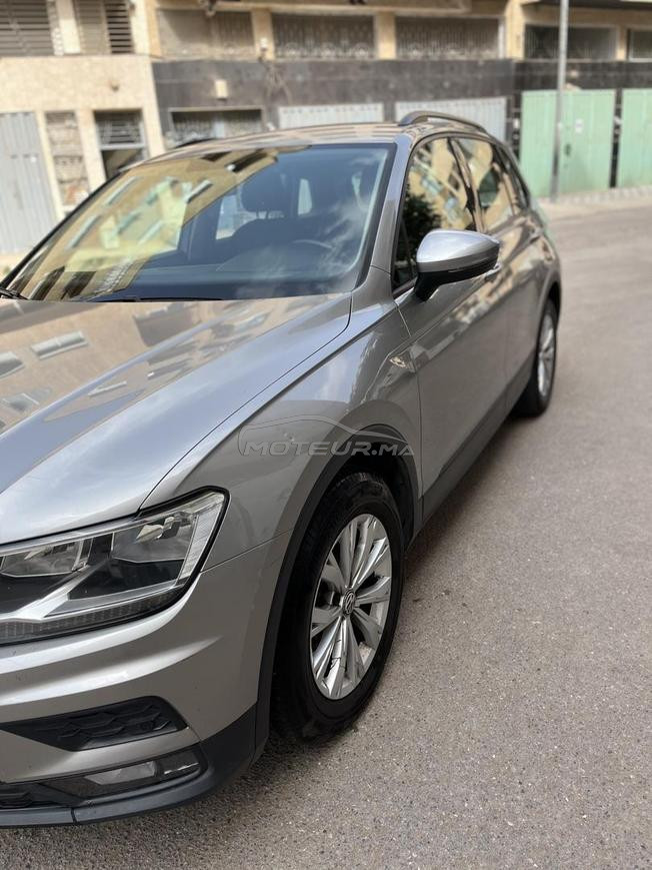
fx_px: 653
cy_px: 435
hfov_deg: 53.1
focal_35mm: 26
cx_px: 326
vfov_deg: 67.3
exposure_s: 1/992
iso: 50
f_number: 1.6
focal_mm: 5.1
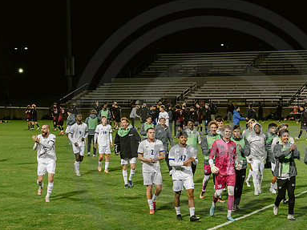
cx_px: 209
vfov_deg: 14.5
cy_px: 139
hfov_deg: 19.2
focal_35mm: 102
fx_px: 904
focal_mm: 70
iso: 2000
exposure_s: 1/160
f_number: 5.6
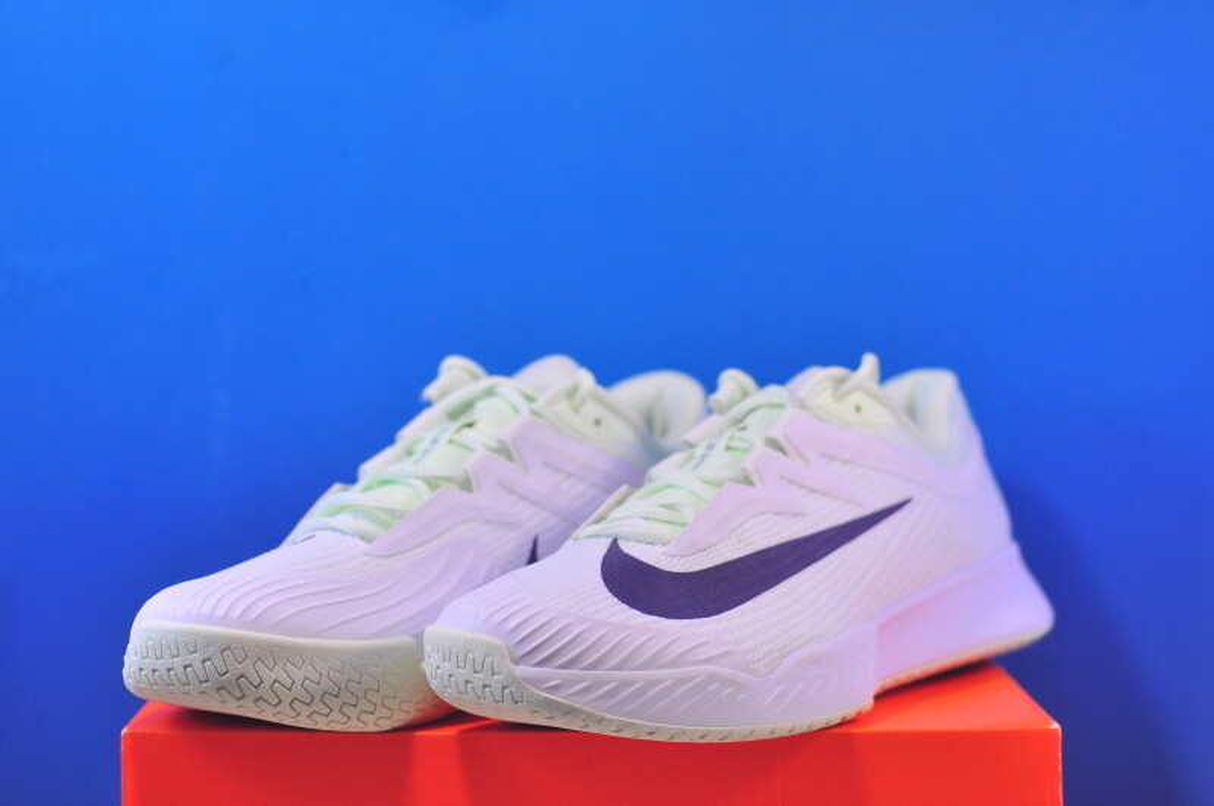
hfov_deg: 27.0
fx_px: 2526
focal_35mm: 75
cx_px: 607
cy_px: 403
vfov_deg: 18.1
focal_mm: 50
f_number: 2.5
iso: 250
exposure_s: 1/320
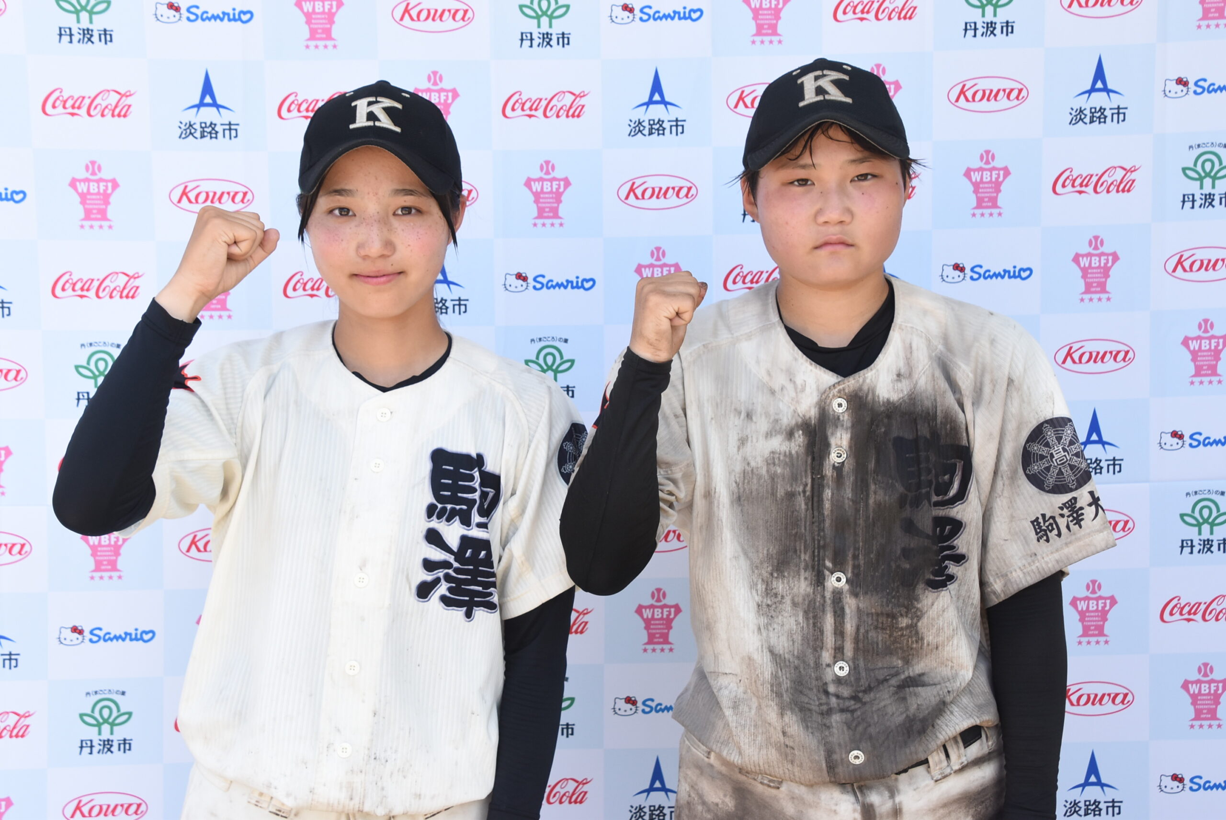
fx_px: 2045
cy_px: 410
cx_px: 613
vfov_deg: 22.7
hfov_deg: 33.4
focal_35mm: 60
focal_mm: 40
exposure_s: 1/250
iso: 500
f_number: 9
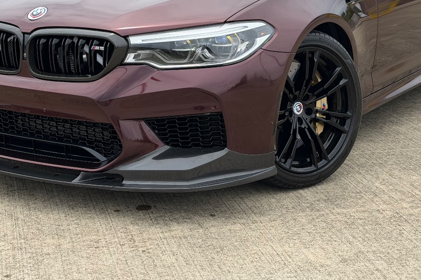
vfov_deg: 17.3
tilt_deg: -10.1
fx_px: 912
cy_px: 41
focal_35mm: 78
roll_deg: -0.4
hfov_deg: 26.0
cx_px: 231
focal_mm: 6.76
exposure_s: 1/3378
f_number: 1.78
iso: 64
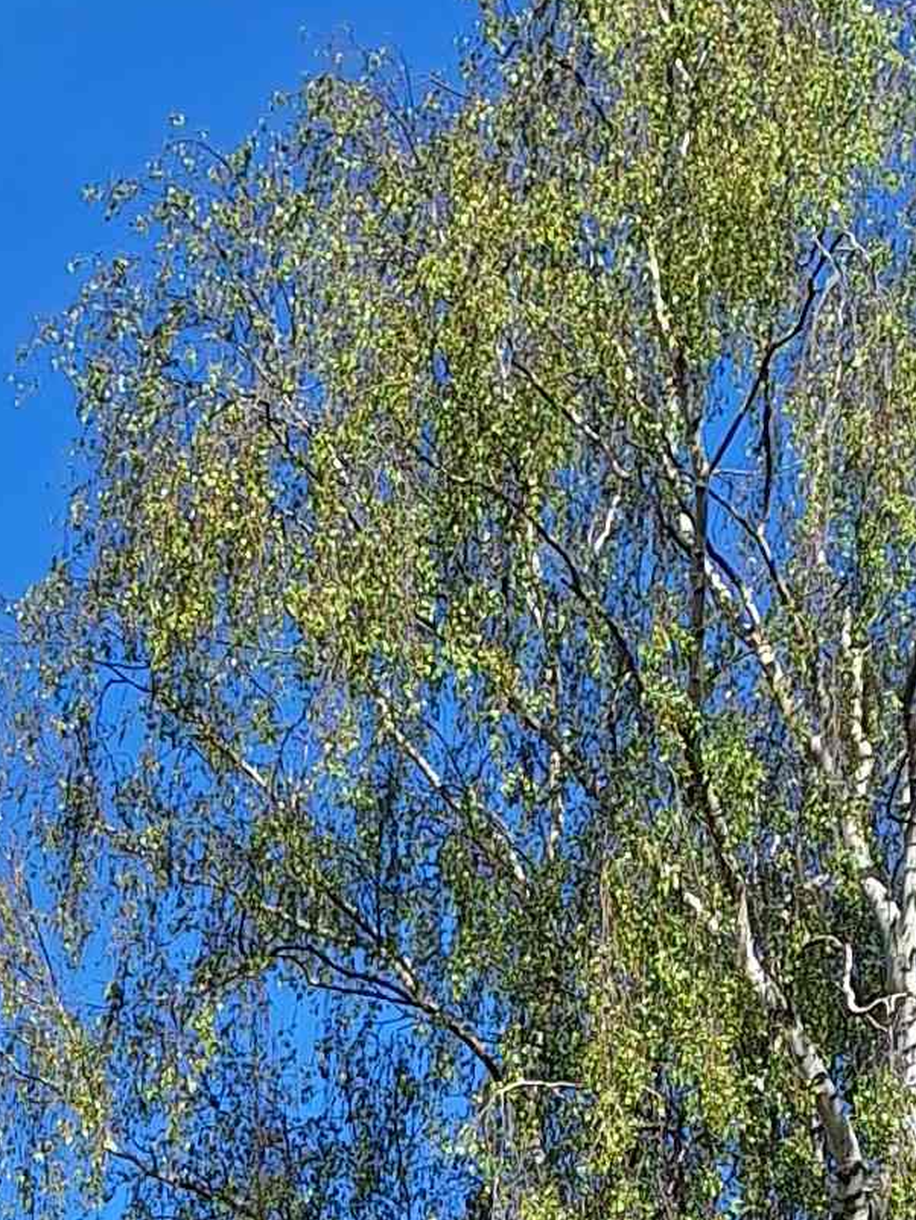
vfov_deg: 14.6
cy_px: 2259
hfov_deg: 12.3
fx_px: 4126
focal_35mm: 117
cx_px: -310
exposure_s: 1/2370
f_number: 1.8
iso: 40
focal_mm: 5.54
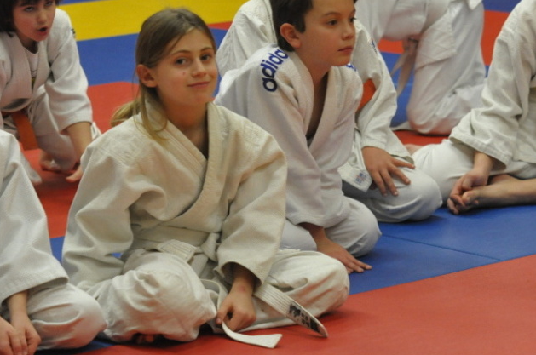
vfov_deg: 8.2
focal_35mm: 167
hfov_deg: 12.3
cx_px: 228
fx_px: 2482
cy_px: 105
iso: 1600
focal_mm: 70
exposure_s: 1/200
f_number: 3.5
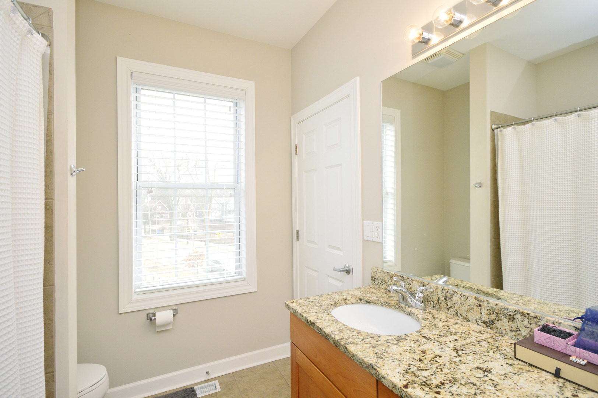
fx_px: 286
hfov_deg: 92.5
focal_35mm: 17
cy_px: 199
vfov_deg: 69.6
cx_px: 299
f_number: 9
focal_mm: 11.5
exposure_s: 1/100
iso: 800
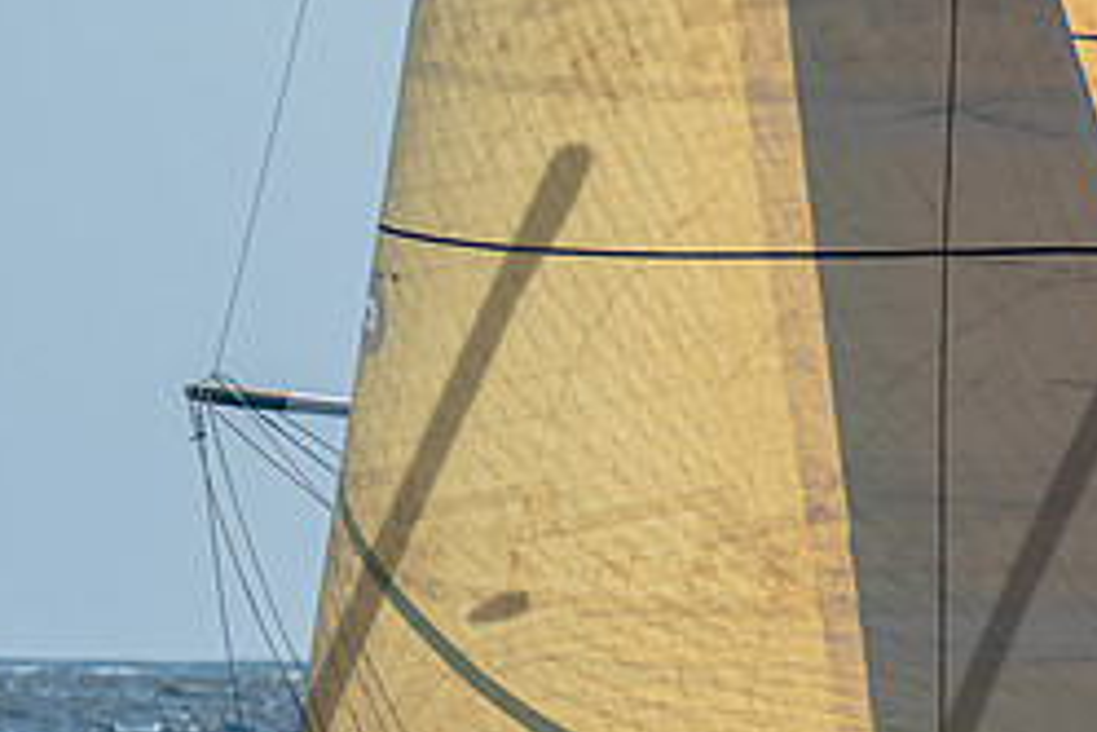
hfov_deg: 1.9
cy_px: 867
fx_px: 33334
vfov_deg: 1.3
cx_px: 1282
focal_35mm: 1094
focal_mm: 260
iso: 200
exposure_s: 1/2000
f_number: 5.6
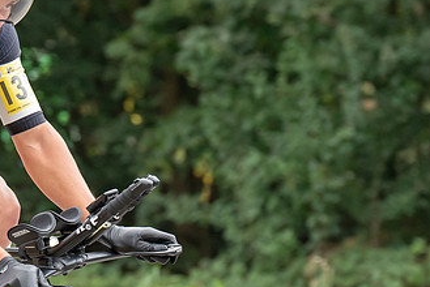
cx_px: -107
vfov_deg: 3.6
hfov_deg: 5.3
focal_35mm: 385
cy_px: 103
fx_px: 4603
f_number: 4
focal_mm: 115
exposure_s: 1/1000
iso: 1250
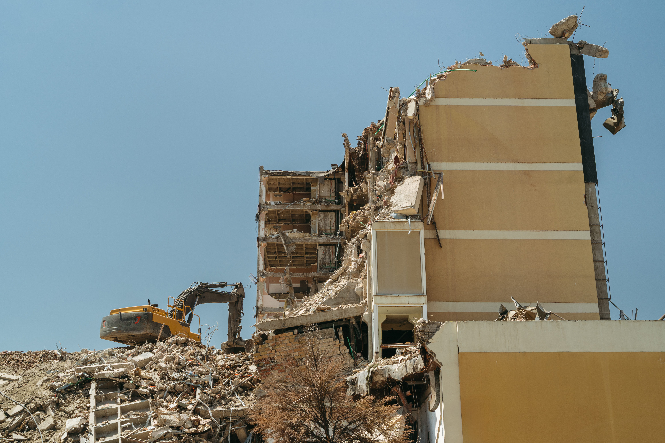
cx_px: 332
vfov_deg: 29.2
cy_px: 222
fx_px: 850
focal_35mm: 46
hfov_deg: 42.7
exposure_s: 1/50
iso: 100
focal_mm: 46
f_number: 14
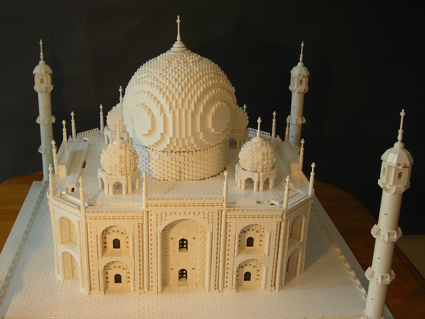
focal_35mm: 47
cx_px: 181
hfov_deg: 40.3
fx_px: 577
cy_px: 168
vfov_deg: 30.9
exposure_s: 1/41.8
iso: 50
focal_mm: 6.3
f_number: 3.2
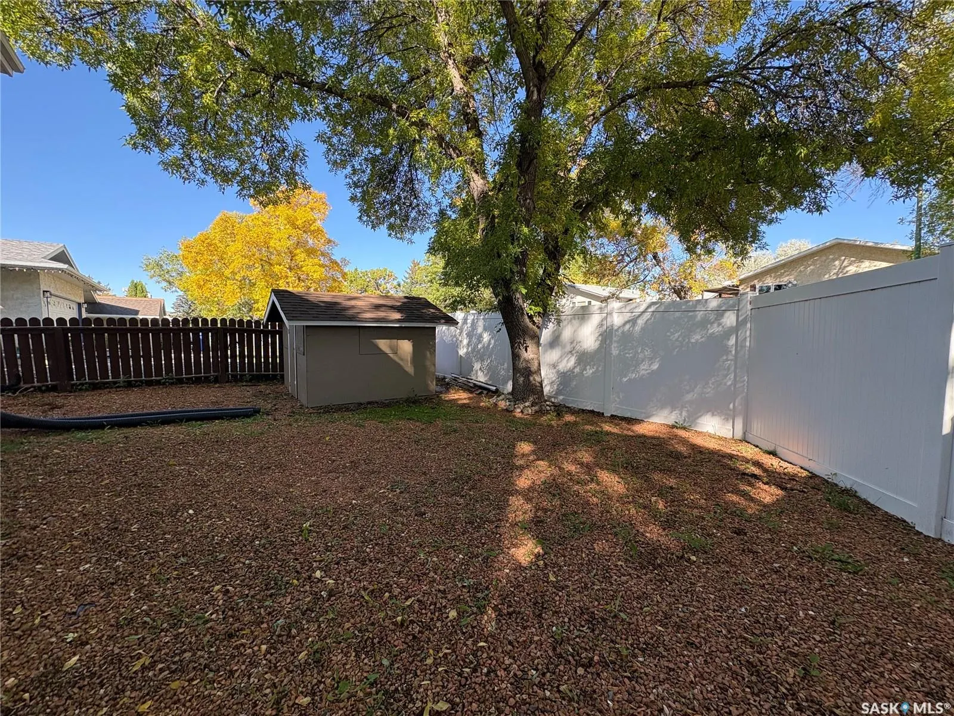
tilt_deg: -2.5
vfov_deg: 85.7
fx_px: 386
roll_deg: +0.8
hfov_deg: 102.1
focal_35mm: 14
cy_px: 358
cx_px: 477
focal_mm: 2.22
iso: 64
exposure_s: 1/340
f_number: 2.2
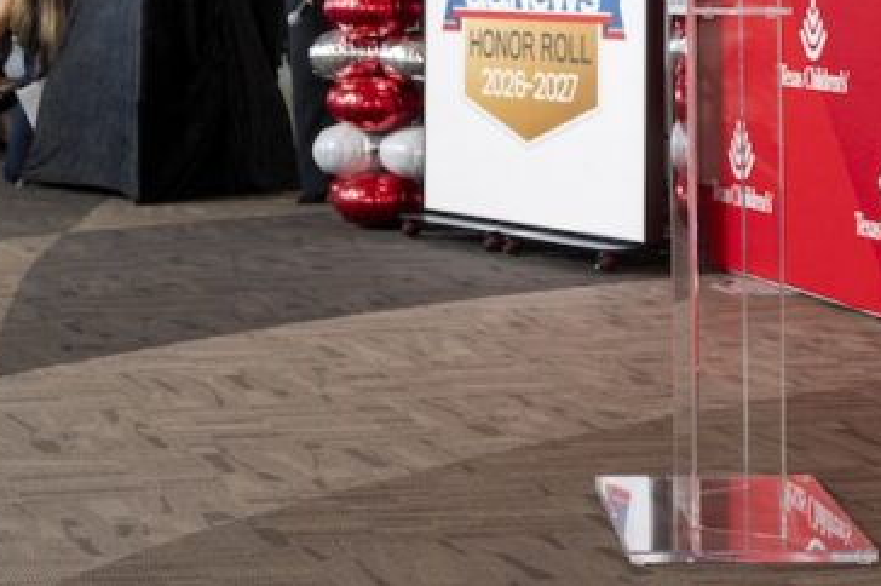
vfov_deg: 11.2
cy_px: -58
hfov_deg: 16.9
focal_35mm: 121
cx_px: 312
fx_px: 2958
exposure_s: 1/200
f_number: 4.5
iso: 640
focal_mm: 43
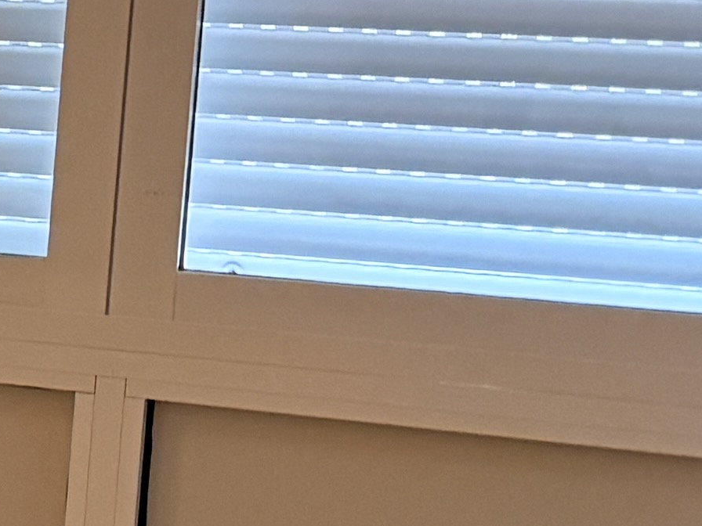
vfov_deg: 9.7
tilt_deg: -5.8
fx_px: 3103
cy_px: 260
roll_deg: -1.2
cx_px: -1384
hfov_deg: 9.9
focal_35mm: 153
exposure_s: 1/60
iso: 250
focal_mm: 6.76
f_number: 1.78
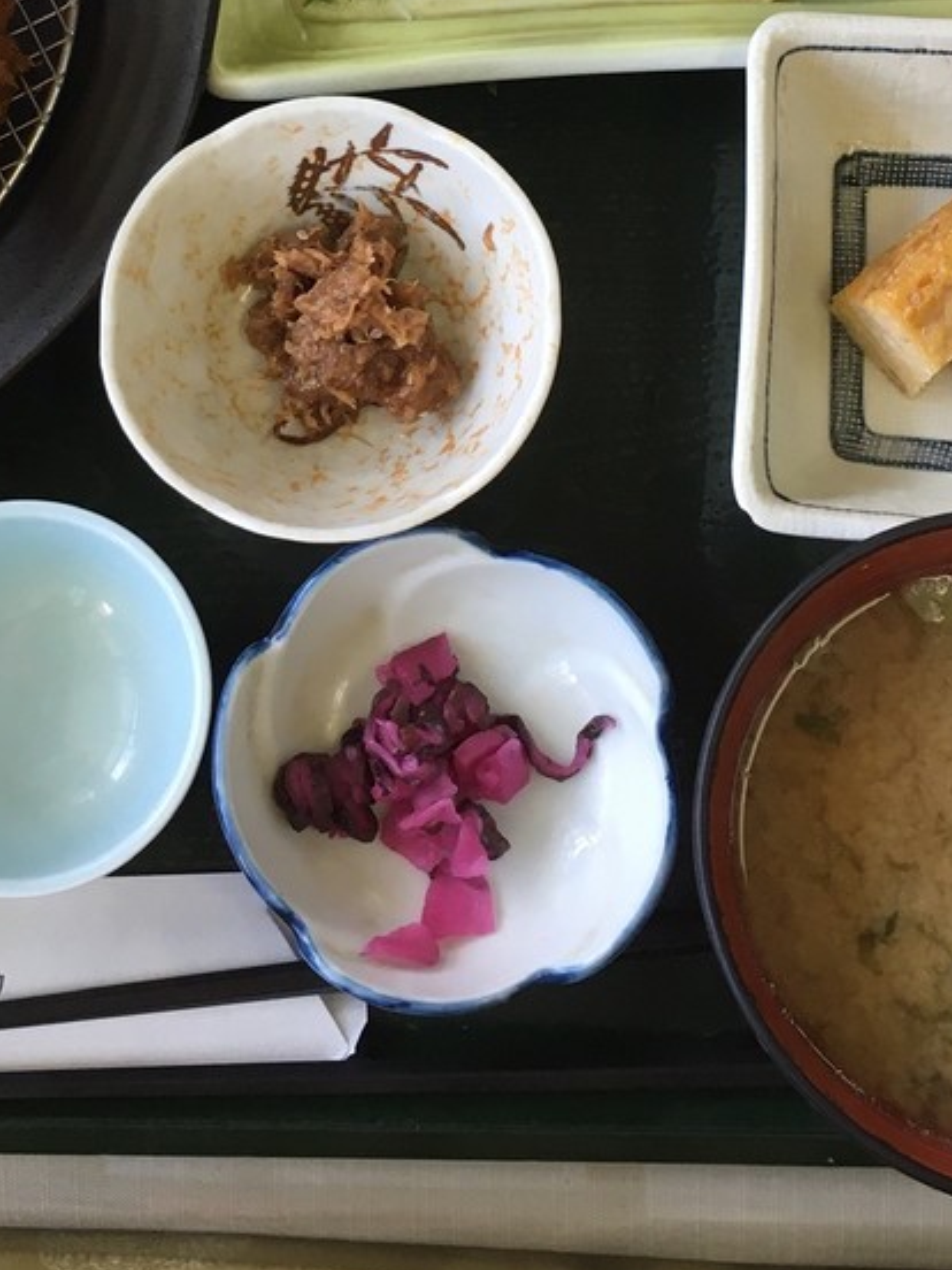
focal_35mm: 63
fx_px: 2310
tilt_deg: -73.6
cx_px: 281
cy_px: 140
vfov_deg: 29.5
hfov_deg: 23.1
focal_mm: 4.15
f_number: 2.2
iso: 25
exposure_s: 1/30
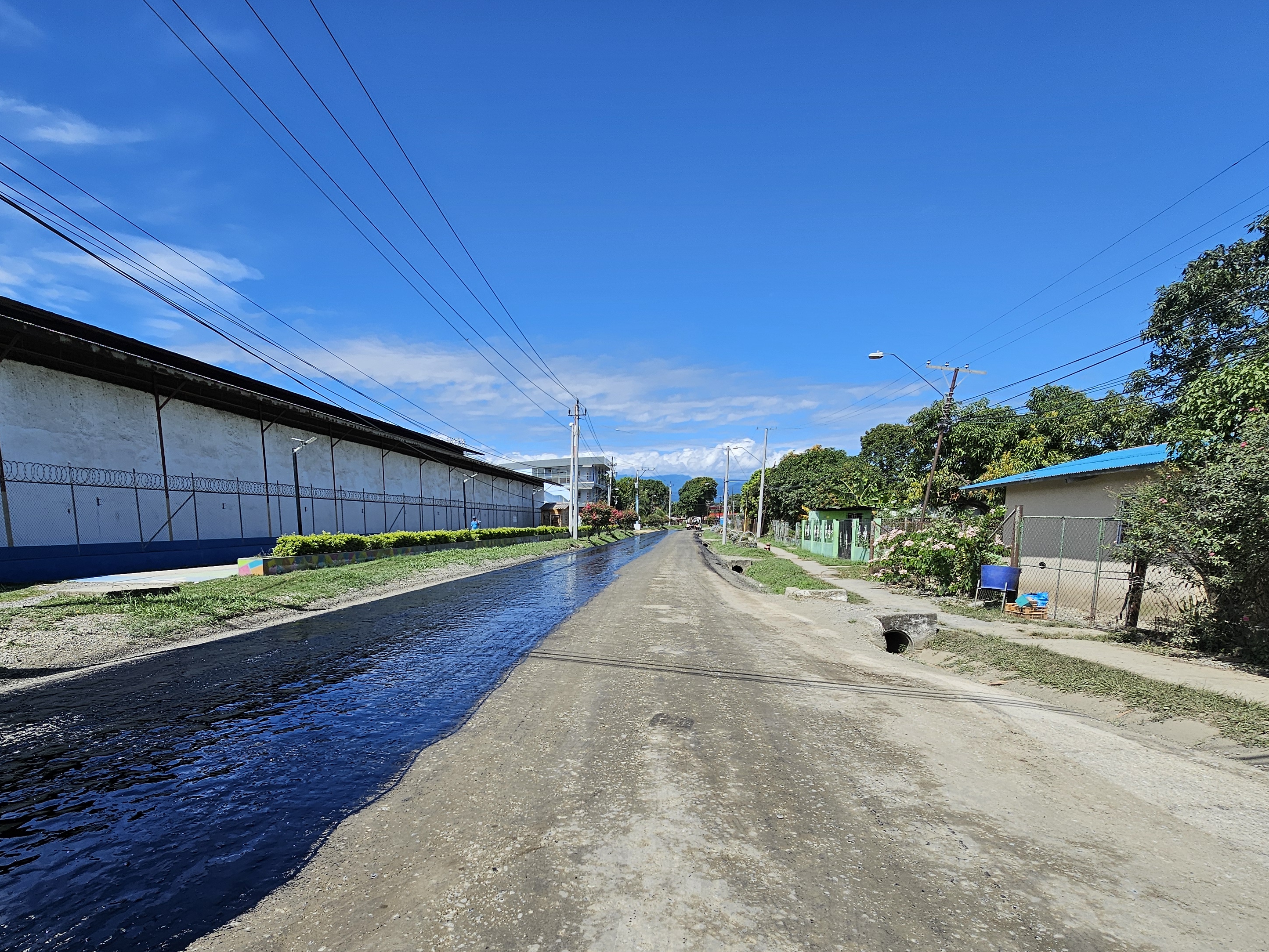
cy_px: 626
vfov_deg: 69.8
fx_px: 660
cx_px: 547
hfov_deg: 87.2
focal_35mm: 18
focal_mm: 2.2
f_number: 2.2
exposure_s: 1/2905
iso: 50
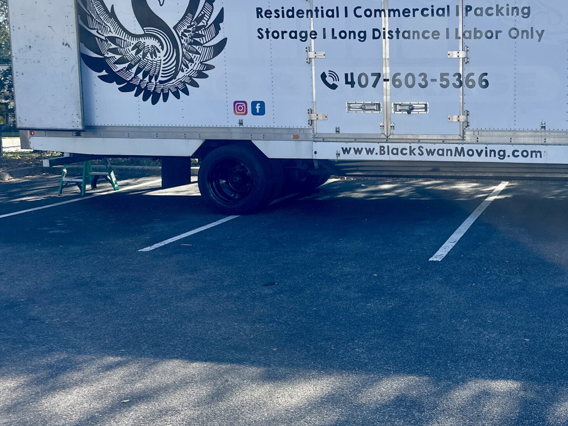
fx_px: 689
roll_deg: -0.6
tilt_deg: -5.4
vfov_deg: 34.1
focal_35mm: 42
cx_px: 466
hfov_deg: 42.5
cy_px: 156
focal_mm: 6.86
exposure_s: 1/1304
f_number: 1.78
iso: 80
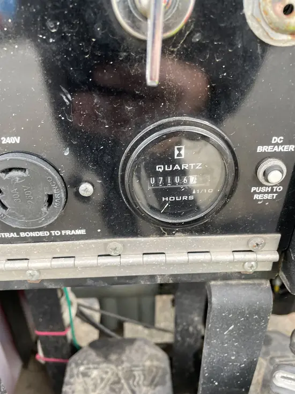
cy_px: 197
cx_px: 148
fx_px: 295
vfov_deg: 67.3
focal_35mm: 26
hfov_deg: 53.1
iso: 125
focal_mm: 4.2
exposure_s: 1/73
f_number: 1.6
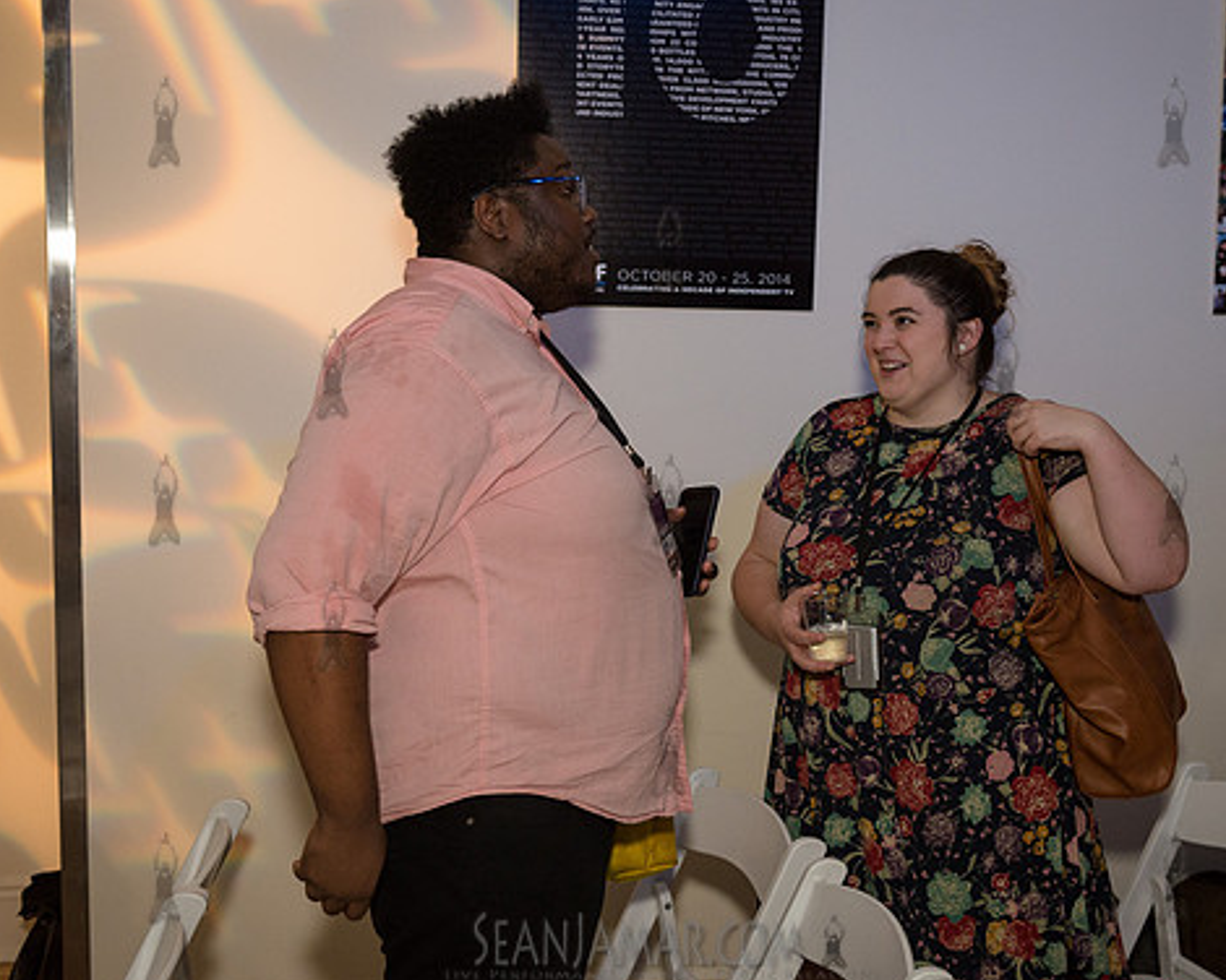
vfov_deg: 34.1
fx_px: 1597
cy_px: 499
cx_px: 668
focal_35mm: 44
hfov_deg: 42.0
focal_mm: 38
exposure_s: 1/500
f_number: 4
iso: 2500
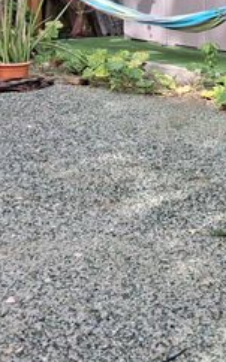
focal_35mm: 71
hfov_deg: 16.5
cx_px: 347
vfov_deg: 28.4
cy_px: 75
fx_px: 701
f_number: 1.8
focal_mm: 4
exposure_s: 1/217
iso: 20
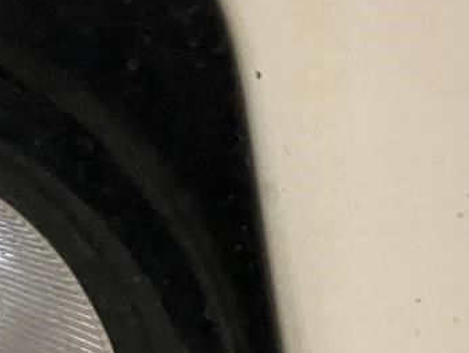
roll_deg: -0.9
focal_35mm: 95
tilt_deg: -17.7
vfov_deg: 15.0
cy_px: 435
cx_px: -137
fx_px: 1288
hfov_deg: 19.1
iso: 500
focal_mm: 4.25
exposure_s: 1/60
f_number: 1.8
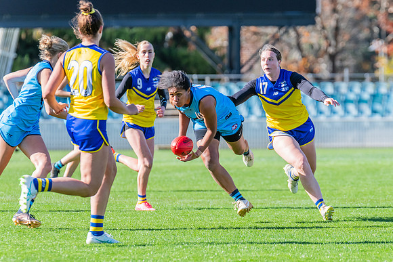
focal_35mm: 403
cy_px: 159
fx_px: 4398
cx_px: 239
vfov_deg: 3.4
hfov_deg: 5.1
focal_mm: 330
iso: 800
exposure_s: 1/1250
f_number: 7.1
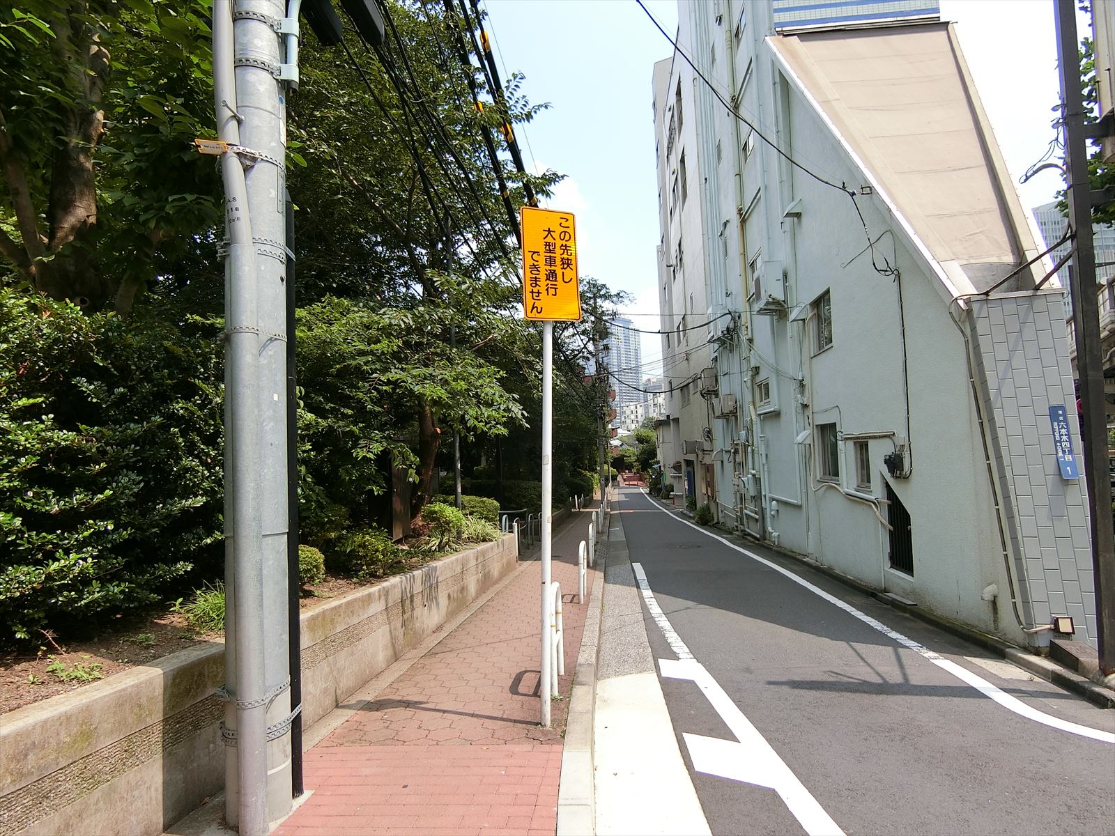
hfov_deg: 84.7
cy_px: 418
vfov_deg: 68.7
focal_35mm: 19
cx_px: 558
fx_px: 612
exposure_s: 1/200
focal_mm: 4.06
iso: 80
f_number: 6.9
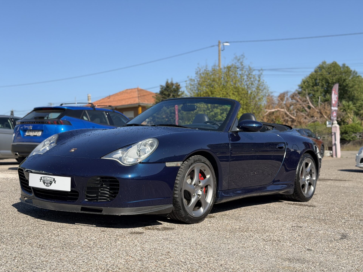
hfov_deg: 39.7
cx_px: 182
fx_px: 503
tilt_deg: +1.2
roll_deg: +2.1
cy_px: 136
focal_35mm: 48
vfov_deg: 30.3
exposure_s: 1/2667
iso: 64
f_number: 1.78
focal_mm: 6.76
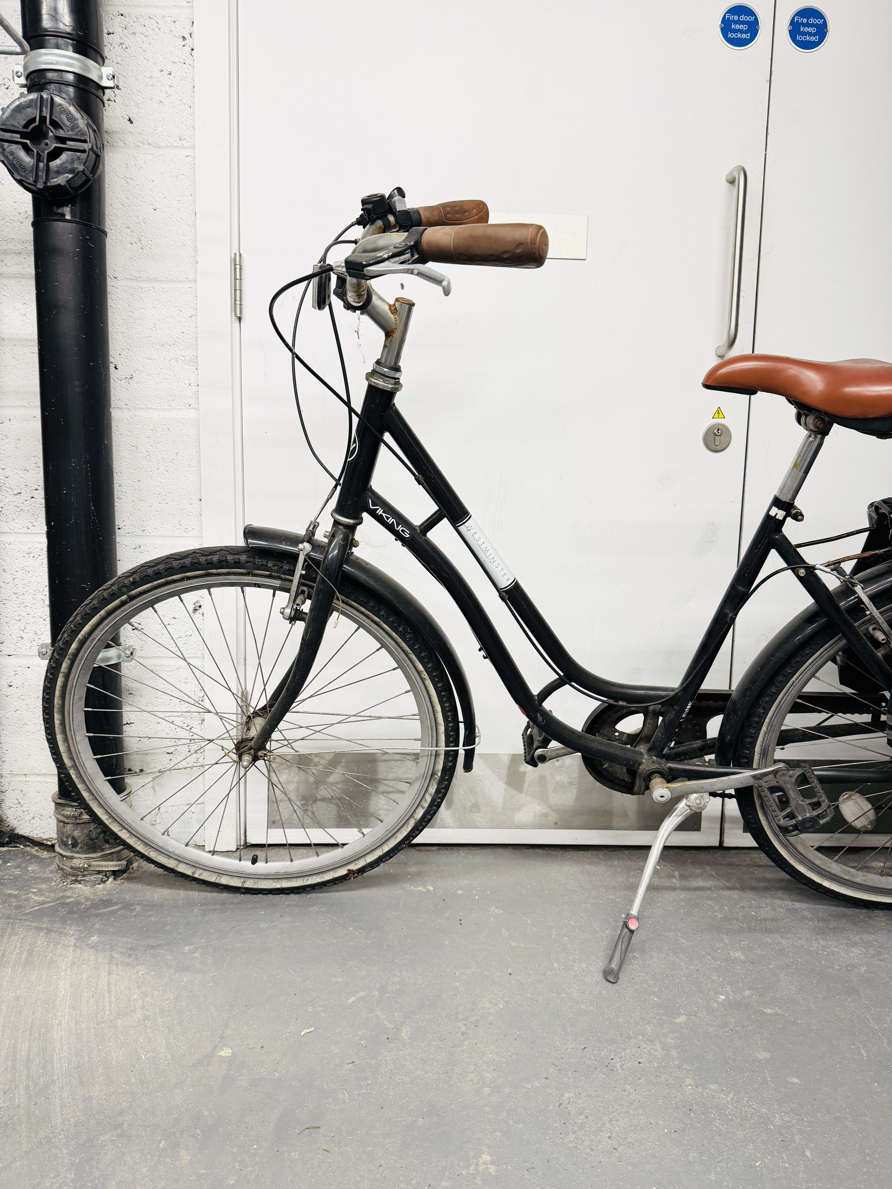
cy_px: 594
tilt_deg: -6.9
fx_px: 825
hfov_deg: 56.8
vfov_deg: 71.6
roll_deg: -2.0
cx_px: 446
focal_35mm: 24
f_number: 1.78
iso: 160
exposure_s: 1/100
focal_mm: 6.76
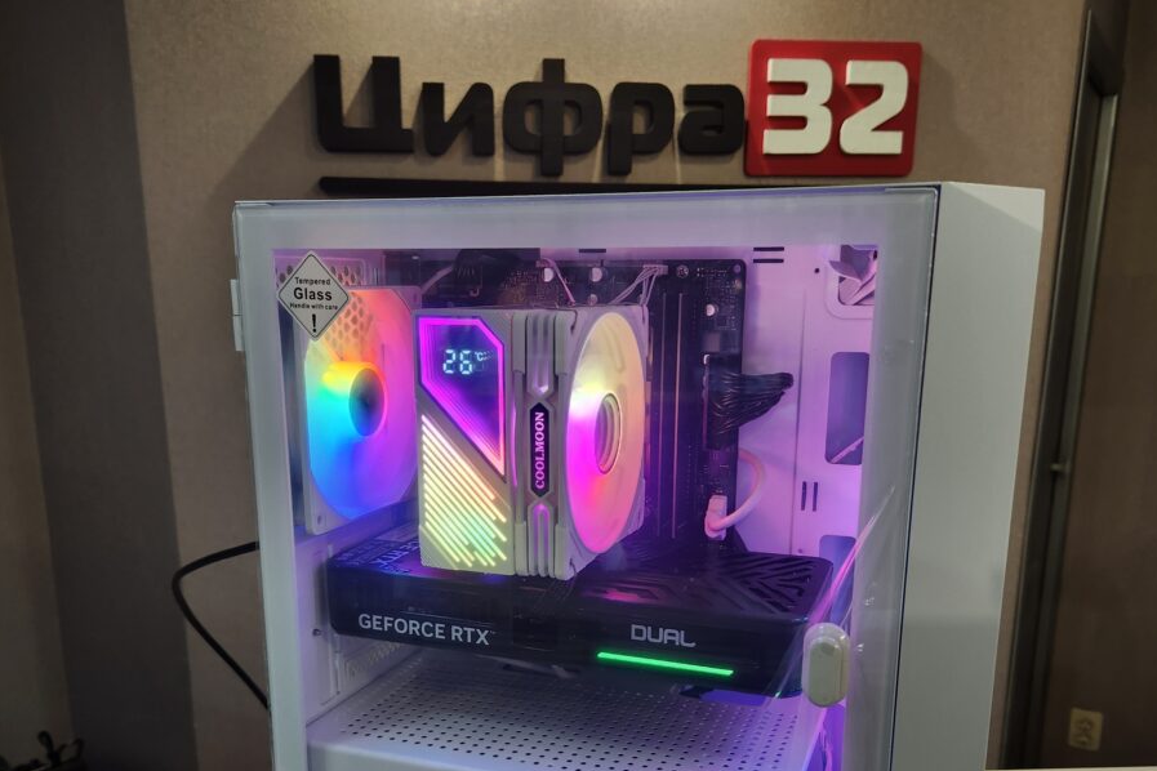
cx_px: 565
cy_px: 529
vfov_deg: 40.5
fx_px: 1028
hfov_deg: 58.7
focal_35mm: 32
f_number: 1.8
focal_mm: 5.4
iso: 200
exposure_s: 1/100
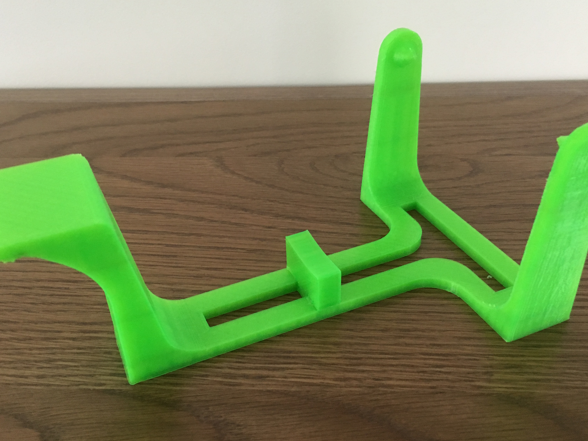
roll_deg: +2.2
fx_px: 595
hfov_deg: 52.6
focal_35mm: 35
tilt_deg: -34.8
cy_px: 221
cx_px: 275
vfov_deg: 40.7
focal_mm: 4.15
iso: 200
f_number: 2.2
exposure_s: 1/17
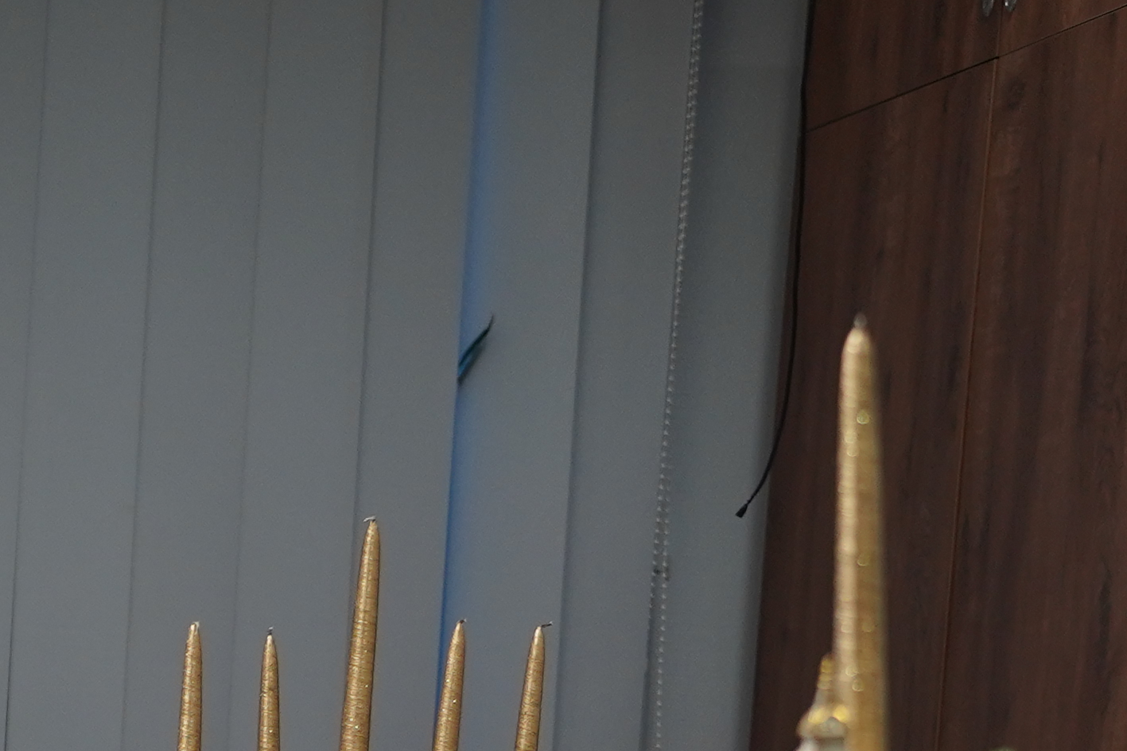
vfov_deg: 9.1
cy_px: 1377
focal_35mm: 144
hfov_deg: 13.0
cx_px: -869
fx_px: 4507
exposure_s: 1/160
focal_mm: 34
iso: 640
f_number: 2.8
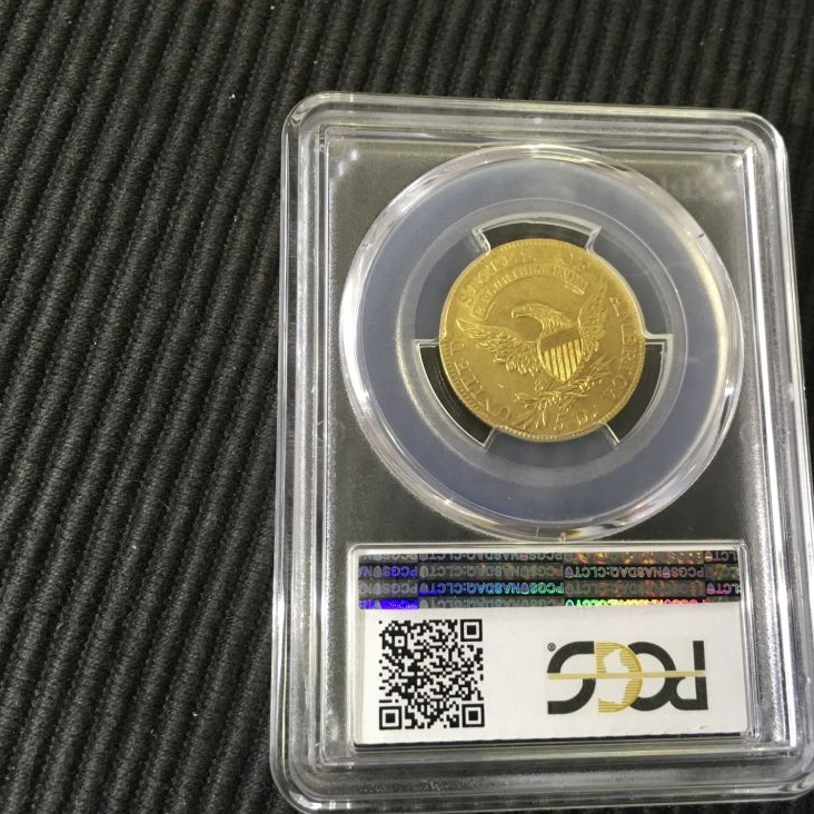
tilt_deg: -77.5
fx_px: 931
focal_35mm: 35
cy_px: 409
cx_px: 443
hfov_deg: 47.2
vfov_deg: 47.2
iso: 80
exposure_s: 1/30
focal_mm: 4.15
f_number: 2.2
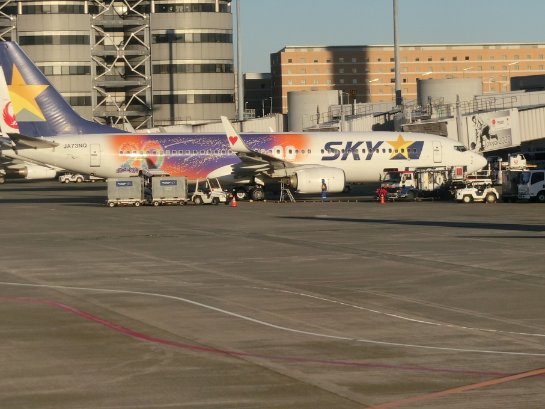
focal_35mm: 164
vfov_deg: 9.0
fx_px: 2582
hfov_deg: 12.0
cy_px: 155
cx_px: 310
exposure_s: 1/400
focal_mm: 22.1
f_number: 5.7
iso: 80
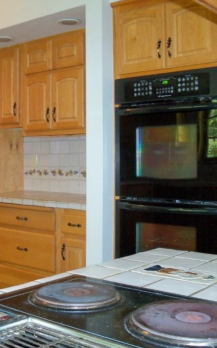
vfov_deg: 40.3
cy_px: 175
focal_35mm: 50
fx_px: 473
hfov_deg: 25.4
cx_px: 47
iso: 200
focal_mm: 6.2
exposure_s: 1/30
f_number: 3.5
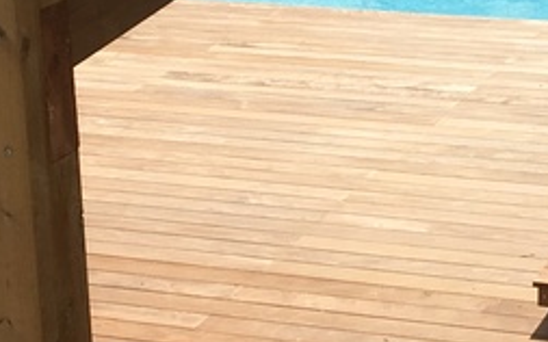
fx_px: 1956
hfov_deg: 15.9
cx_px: 427
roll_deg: -0.1
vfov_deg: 10.0
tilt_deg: -16.0
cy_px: 134
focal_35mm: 131
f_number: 2.2
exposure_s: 1/2404
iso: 25
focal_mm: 4.15
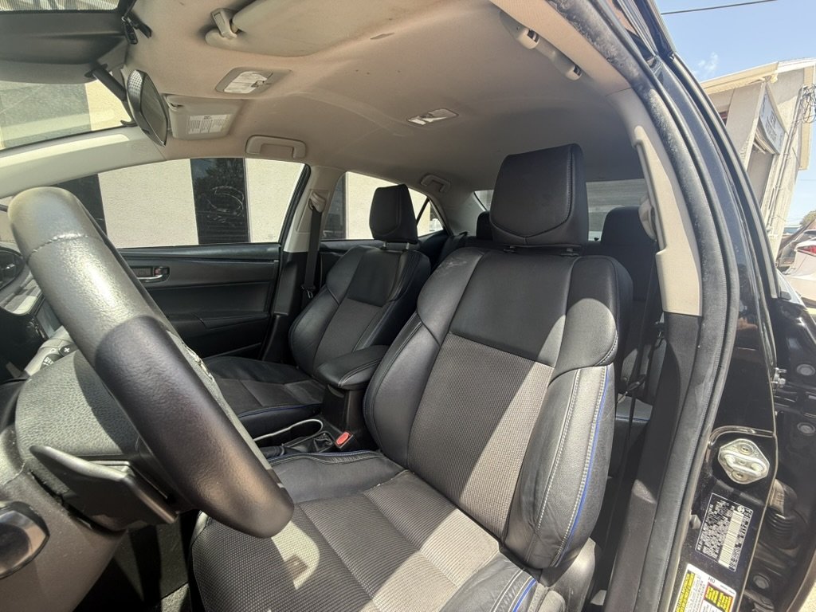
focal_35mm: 14
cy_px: 306
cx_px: 408
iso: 64
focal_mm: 2.22
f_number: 2.2
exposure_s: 1/125
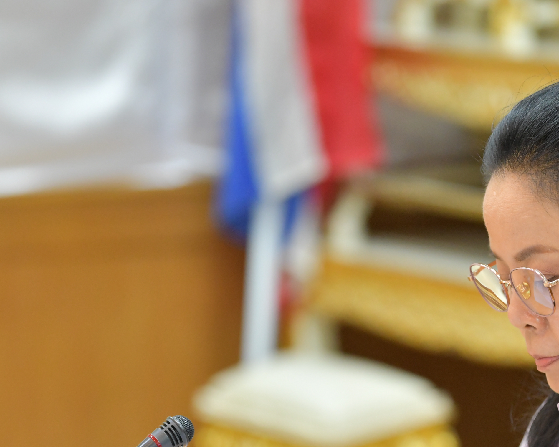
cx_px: 402
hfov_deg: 6.5
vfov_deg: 5.2
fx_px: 4897
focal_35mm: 296
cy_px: 400
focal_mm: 145
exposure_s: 1/200
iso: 1600
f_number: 2.8
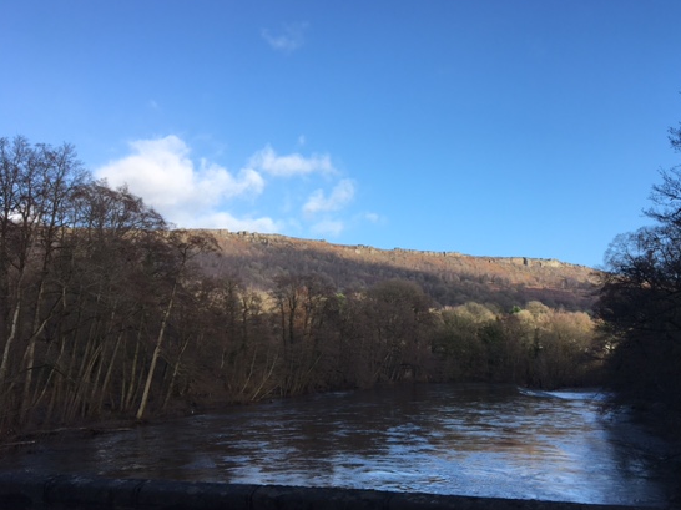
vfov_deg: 41.7
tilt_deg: +5.9
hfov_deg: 53.7
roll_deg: +0.0
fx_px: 669
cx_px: 394
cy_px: 283
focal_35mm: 34
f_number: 2.2
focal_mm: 4.15
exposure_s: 1/754
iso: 25
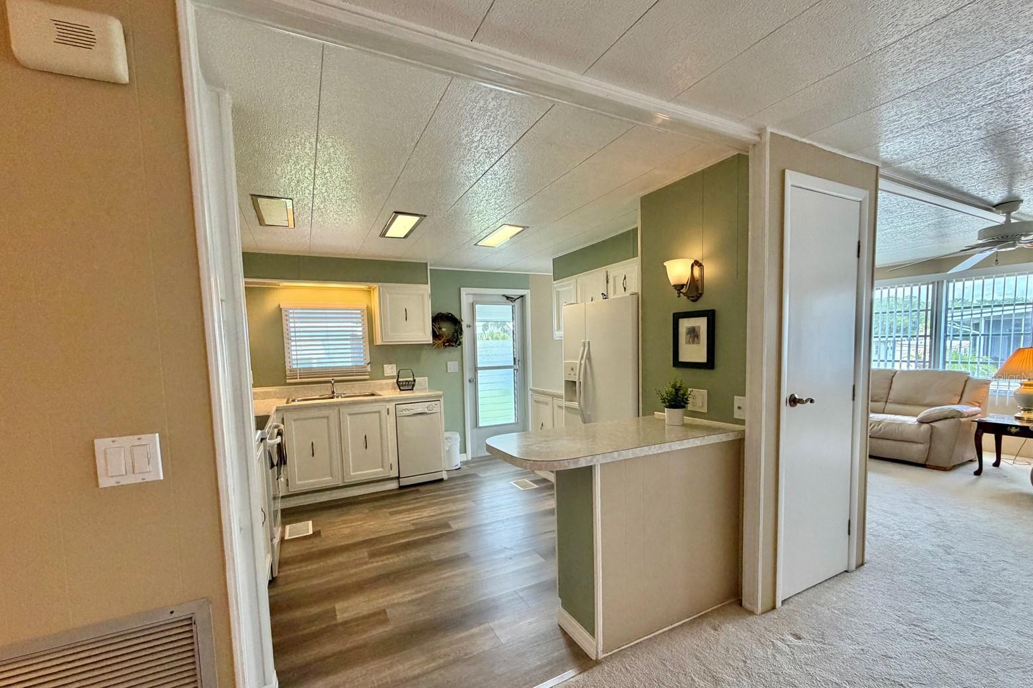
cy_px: 377
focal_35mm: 15
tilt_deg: -4.6
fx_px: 430
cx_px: 516
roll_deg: +1.7
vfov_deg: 77.1
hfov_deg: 100.4
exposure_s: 1/60
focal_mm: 2.22
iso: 250
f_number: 2.2
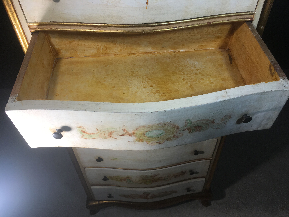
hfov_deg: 61.7
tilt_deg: -46.9
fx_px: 242
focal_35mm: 29
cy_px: 108
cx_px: 144
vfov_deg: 48.2
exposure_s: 1/50
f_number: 2.2
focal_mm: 4.15
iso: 25
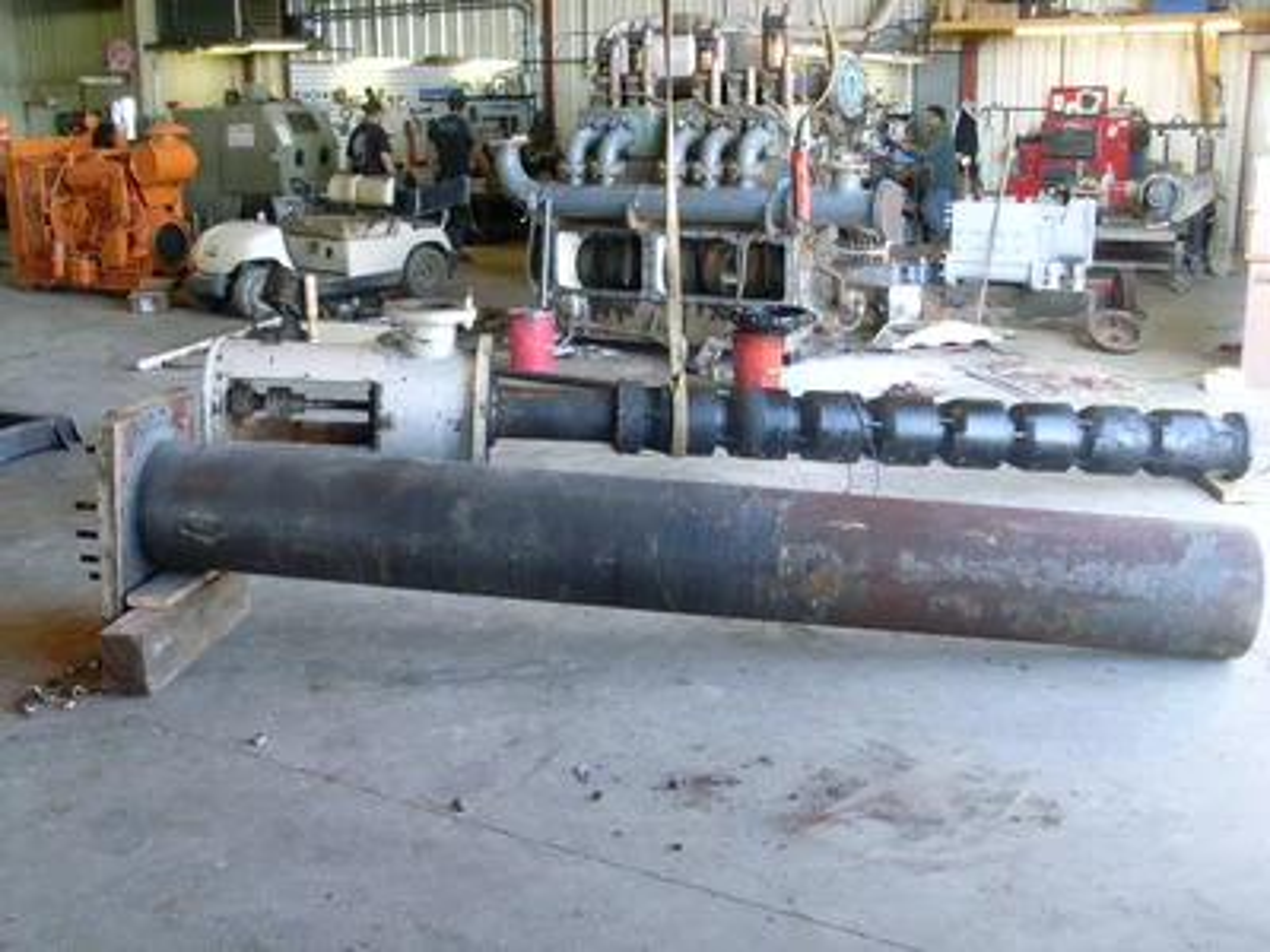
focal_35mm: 38
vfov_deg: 37.7
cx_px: 635
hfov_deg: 49.0
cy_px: 476
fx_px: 1394
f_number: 3
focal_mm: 6.3
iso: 160
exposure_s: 1/45
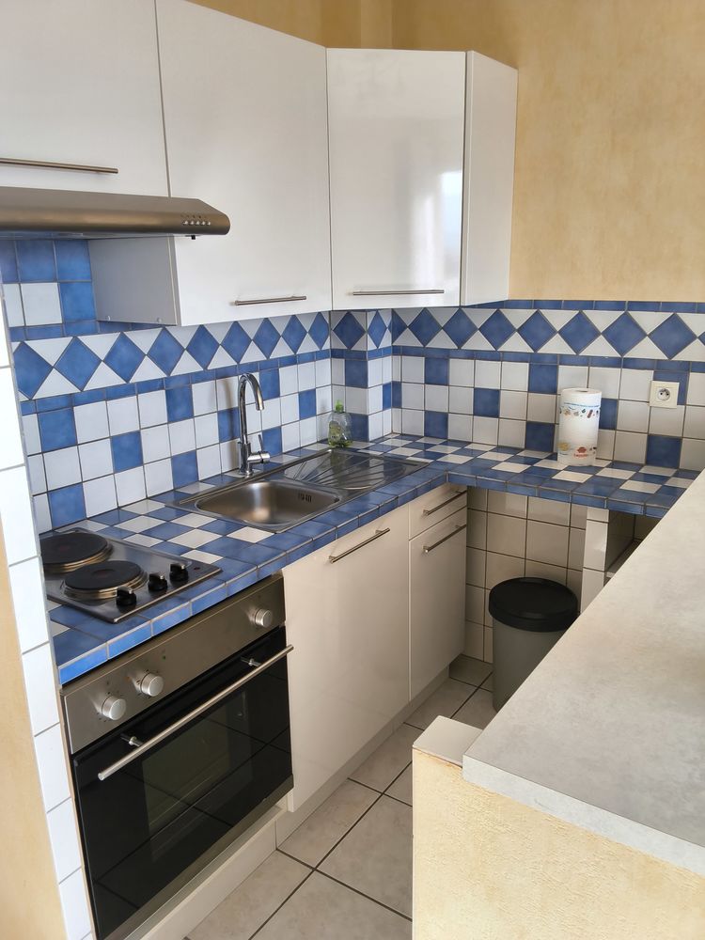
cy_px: 470
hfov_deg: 51.4
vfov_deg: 65.3
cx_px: 352
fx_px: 733
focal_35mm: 27
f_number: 2
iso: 32
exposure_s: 1/104
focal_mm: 2.87
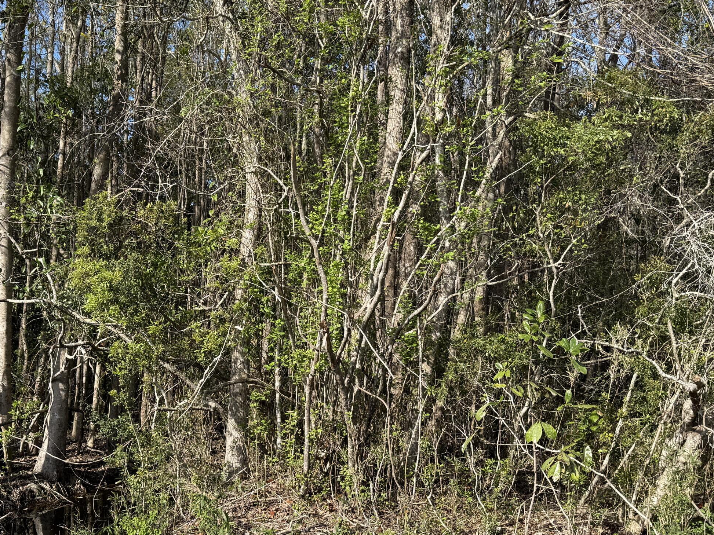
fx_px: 763
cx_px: 272
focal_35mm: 37
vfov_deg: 38.6
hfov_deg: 49.7
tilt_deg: +2.0
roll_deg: -1.0
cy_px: 309
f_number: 1.78
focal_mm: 6.76
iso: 80
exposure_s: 1/1949
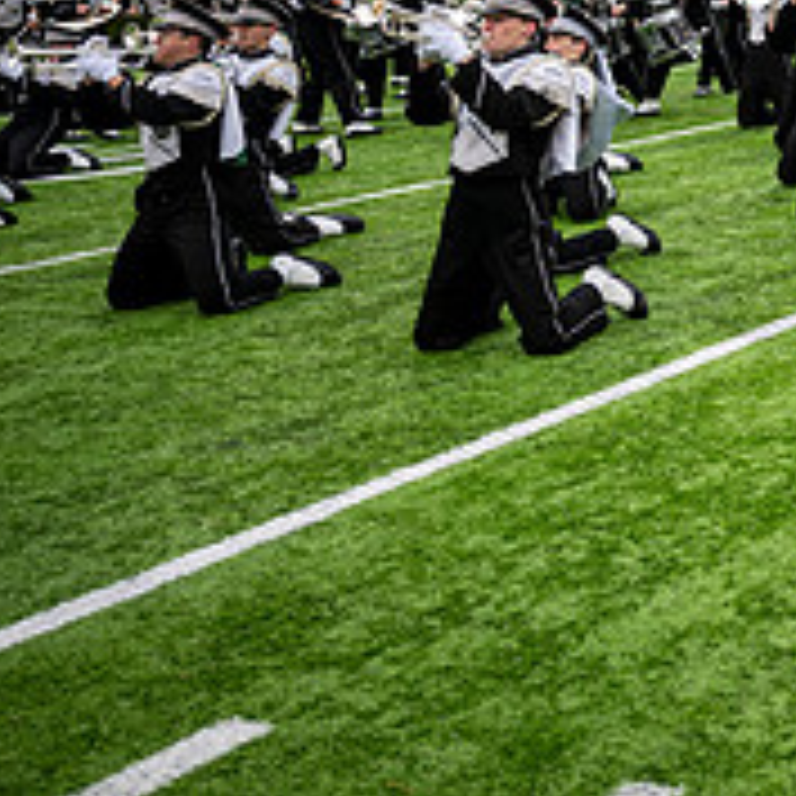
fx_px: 1743
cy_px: -70
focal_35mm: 67
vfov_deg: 24.1
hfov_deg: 21.2
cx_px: 1232
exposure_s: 1/500
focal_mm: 24
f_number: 2.8
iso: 100
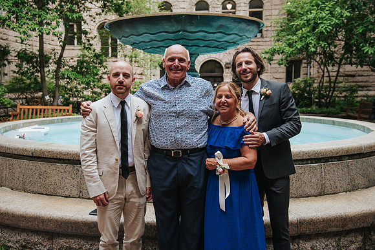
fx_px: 431
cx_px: 176
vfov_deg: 32.4
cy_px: 116
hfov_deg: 47.0
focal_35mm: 41
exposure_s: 1/500
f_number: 4
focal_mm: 38
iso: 360
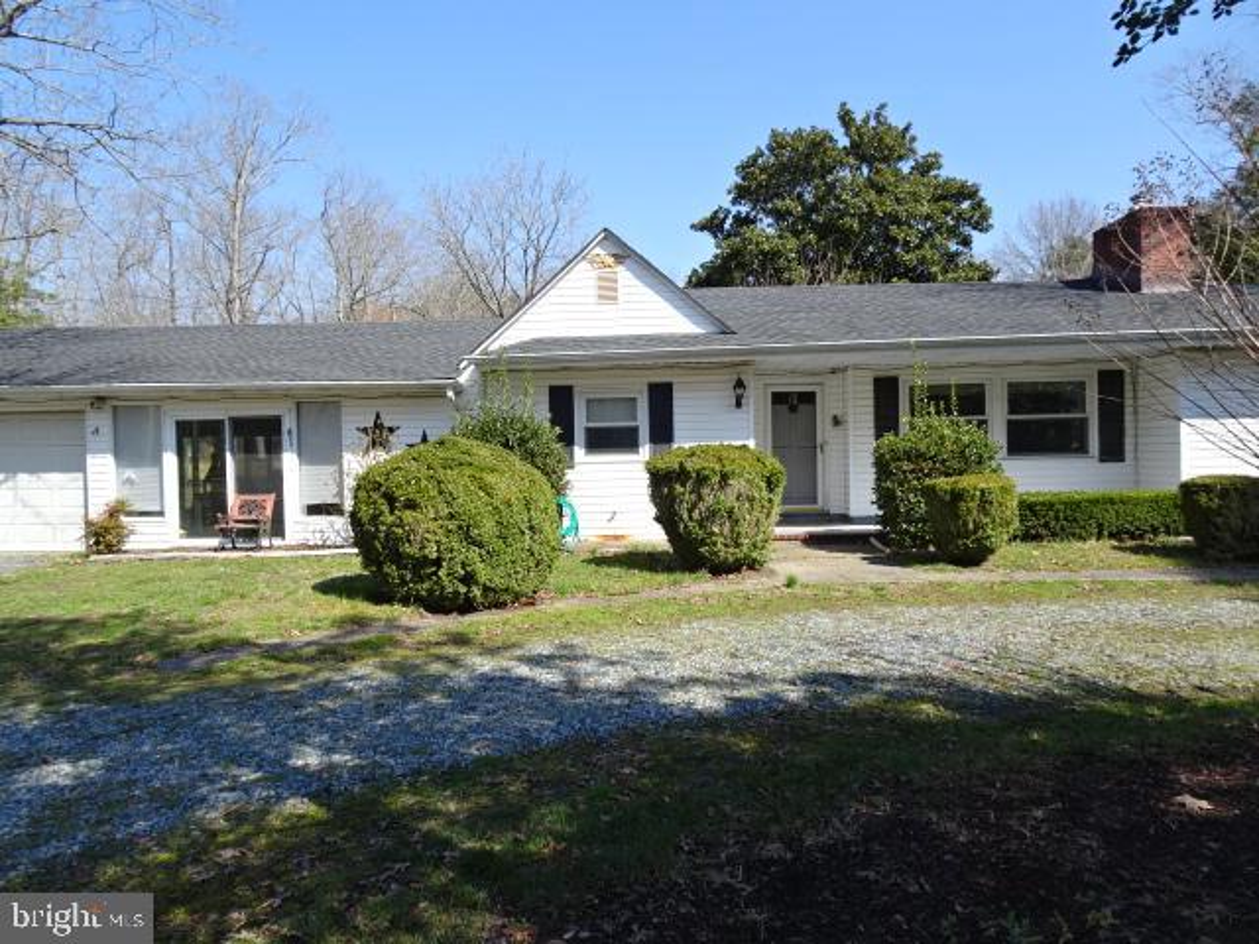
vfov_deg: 56.8
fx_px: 873
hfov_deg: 71.6
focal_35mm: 24
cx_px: 630
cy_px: 472
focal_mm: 4.1
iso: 80
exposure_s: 1/500
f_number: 3.5
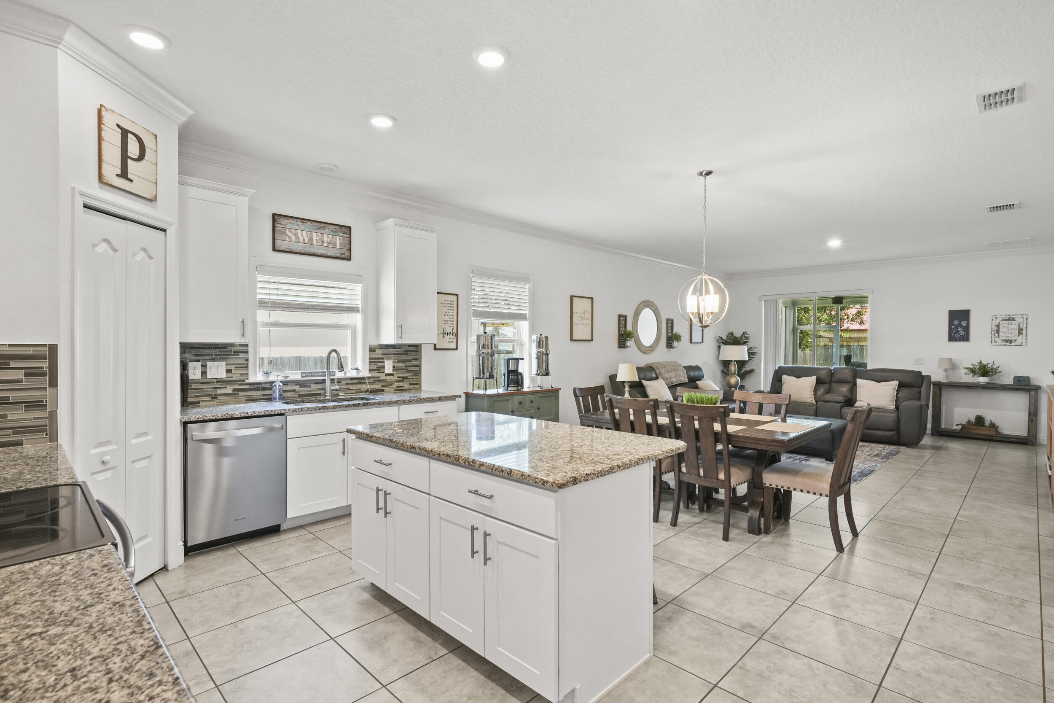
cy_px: 352
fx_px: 498
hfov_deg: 93.3
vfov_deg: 70.4
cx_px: 527
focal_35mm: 17
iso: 1000
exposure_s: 1/8
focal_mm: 17
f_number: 10
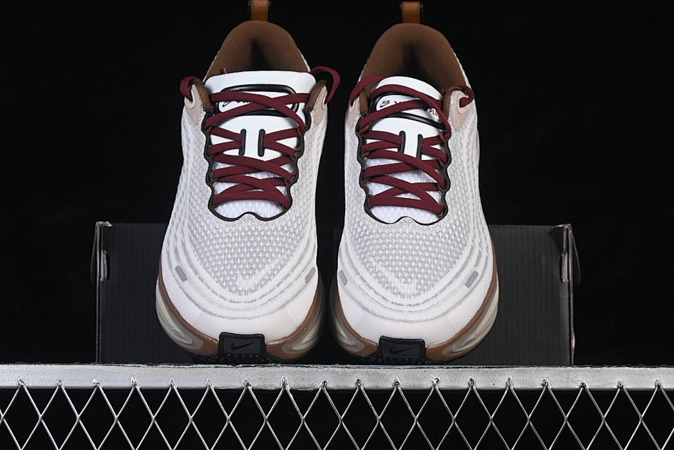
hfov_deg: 27.0
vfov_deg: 18.2
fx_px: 1404
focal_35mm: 75
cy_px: 225
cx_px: 337
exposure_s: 1/80
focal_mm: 50
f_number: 8
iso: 160
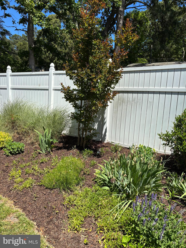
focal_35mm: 26
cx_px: 93
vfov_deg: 67.3
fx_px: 186
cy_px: 124
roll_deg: -4.1
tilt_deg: -7.2
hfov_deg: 53.1
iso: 50
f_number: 1.6
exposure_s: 1/2778
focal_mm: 5.96
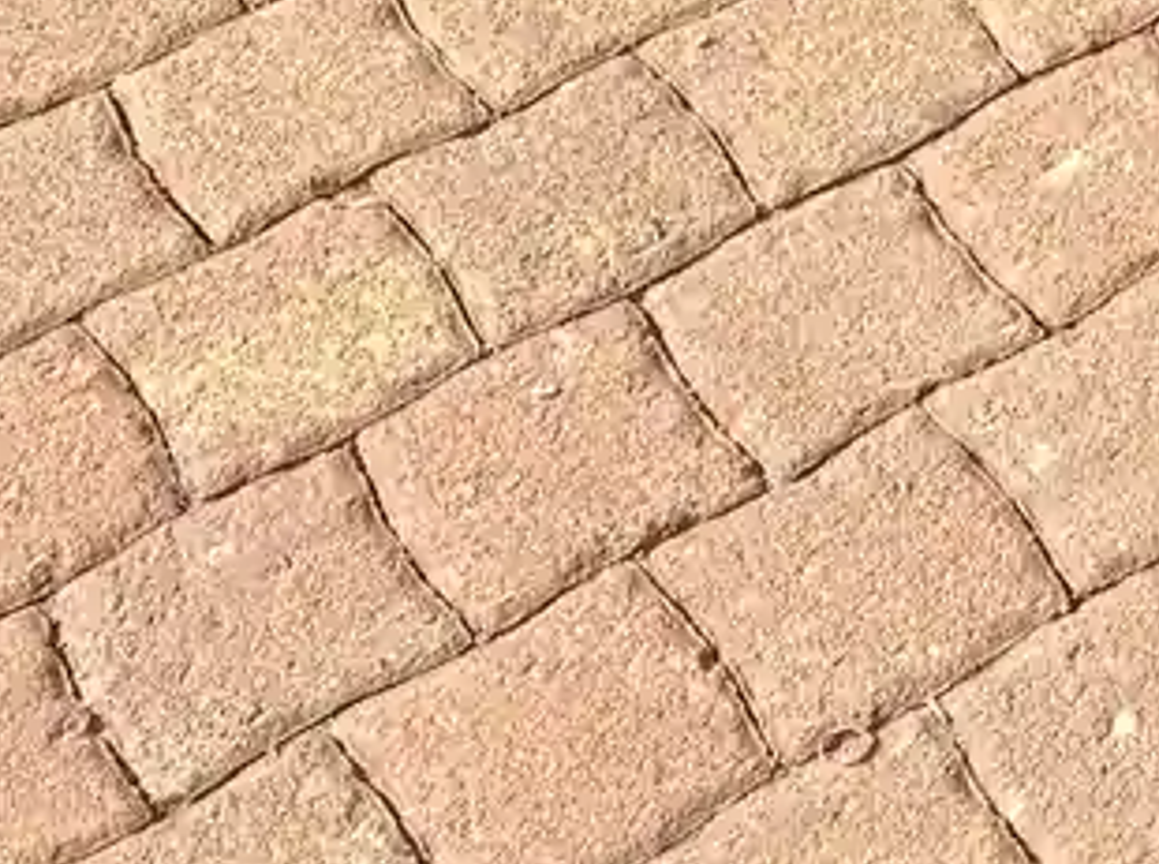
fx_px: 3775
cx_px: 1342
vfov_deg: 13.0
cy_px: 213
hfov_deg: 16.8
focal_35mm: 113
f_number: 2.4
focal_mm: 4.28
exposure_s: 1/521
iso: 50
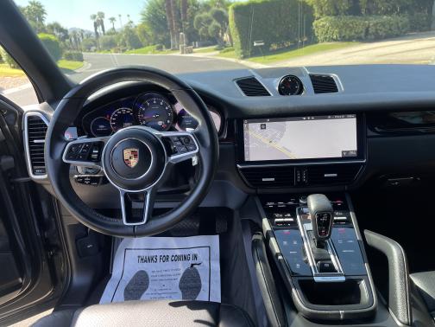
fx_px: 327
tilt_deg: -20.0
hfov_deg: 67.3
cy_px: 164
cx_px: 218
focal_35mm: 26
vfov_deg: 53.1
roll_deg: +5.1
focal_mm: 5.1
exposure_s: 1/218
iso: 32
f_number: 1.6
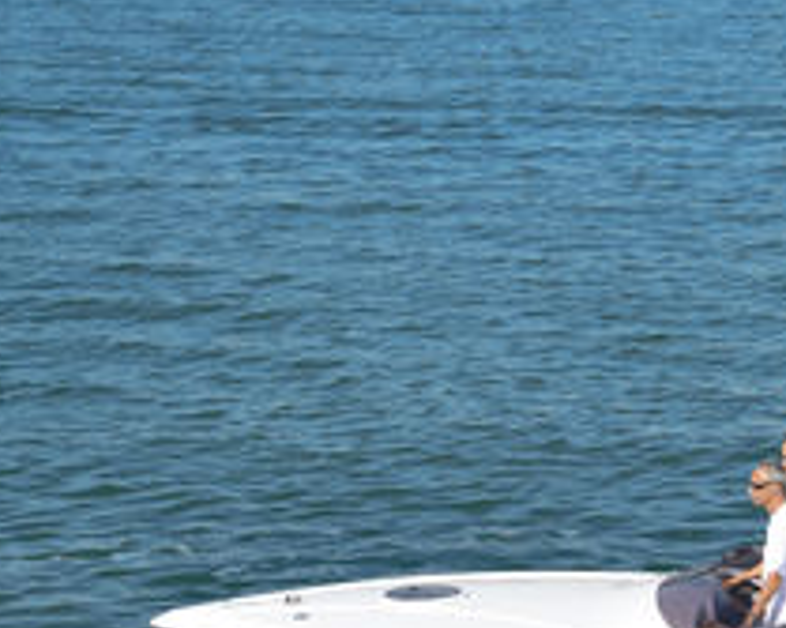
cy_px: 551
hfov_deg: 12.6
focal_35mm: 151
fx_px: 3514
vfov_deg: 10.2
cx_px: 850
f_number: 6.3
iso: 200
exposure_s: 1/1000
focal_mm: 45
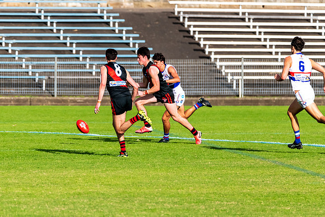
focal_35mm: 581
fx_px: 5249
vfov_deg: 2.4
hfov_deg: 3.5
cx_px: 124
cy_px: 87
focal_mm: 460
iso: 1000
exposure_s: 1/4000
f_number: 6.3
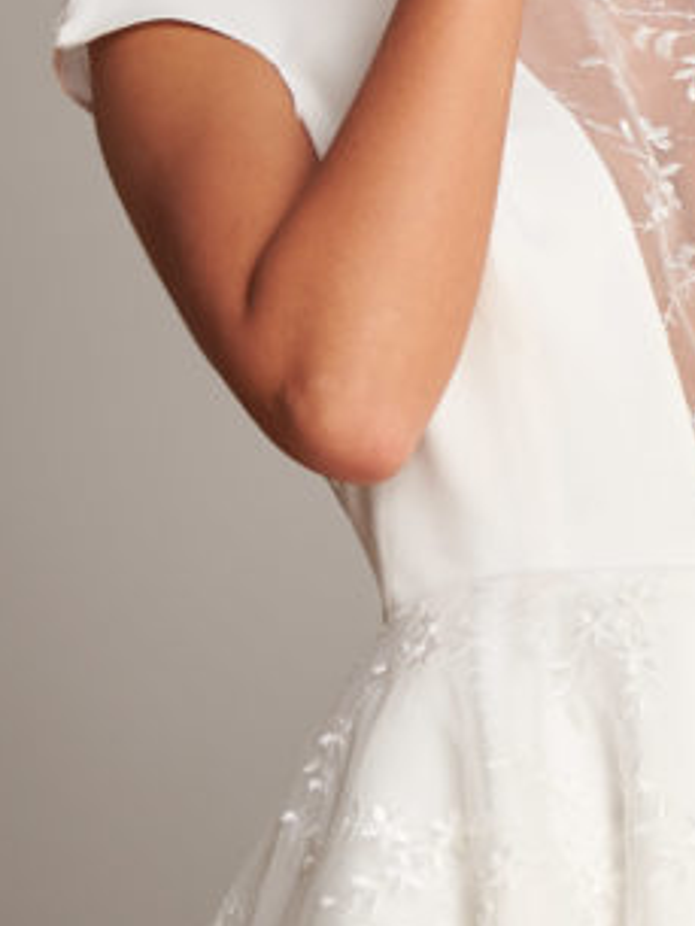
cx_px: 733
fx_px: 6046
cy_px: 525
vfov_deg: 8.8
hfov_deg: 6.6
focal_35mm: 226
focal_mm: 70
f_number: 9
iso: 100
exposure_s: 1/125
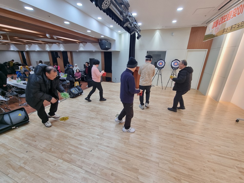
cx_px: 122
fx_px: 92
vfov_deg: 89.9
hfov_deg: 106.2
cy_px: 92
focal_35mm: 13
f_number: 2.2
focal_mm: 2.2
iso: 64
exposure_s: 1/60
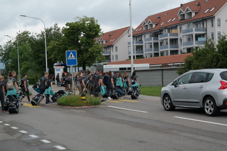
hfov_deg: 31.4
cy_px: 76
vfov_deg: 21.2
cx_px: 114
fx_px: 403
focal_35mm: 64
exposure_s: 1/250
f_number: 6.3
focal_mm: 42
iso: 100
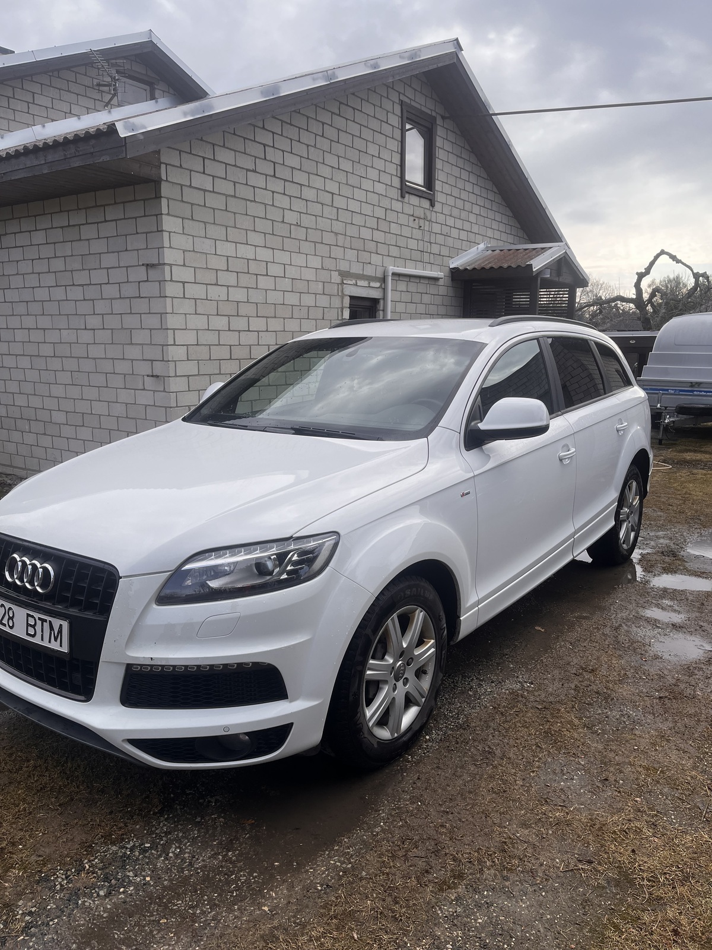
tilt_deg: -10.8
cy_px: 475
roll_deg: +0.7
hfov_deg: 53.1
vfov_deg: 67.3
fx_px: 713
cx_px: 356
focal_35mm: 26
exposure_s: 1/1623
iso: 50
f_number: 1.6
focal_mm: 5.1
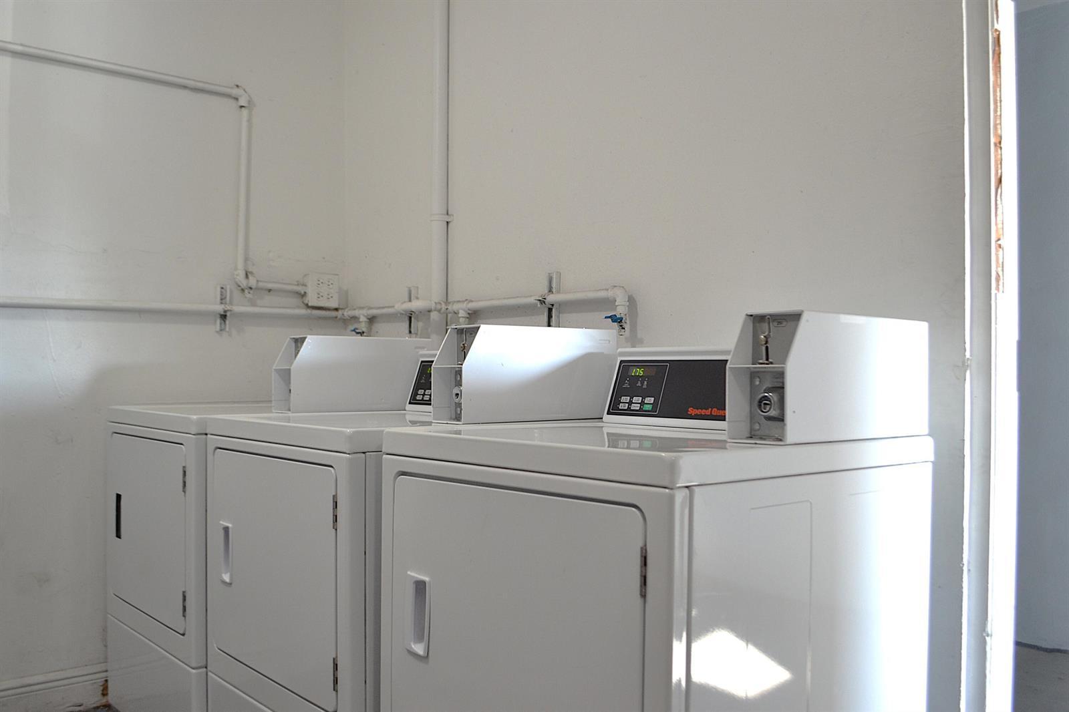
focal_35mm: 27
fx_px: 802
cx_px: 534
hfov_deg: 67.4
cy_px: 356
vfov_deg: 47.9
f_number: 3.5
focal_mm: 18
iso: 400
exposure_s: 1/50
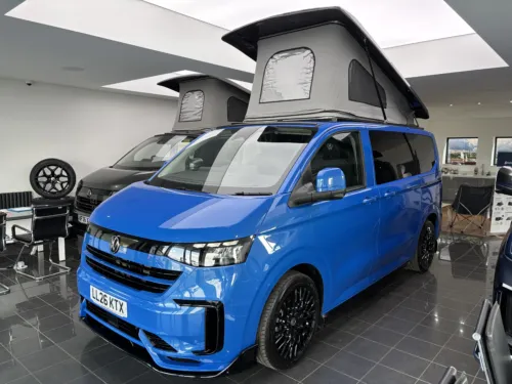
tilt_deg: -7.2
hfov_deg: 67.3
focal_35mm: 26
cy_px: 192
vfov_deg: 53.1
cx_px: 256
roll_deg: -0.5
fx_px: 385
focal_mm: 5.96
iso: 80
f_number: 1.6
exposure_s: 1/100
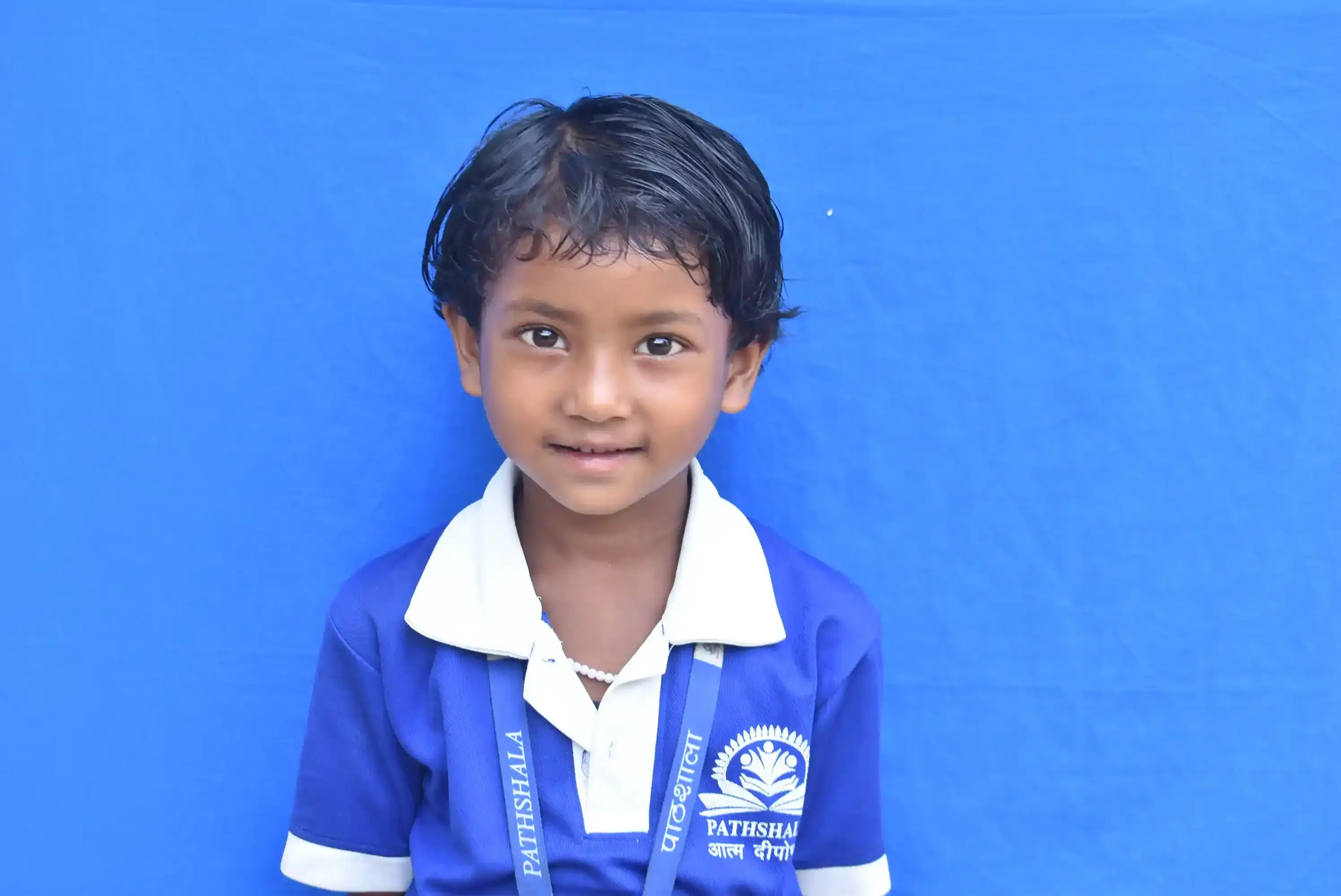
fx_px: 2572
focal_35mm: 69
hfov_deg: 29.2
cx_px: 670
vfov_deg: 19.8
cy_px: 448
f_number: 6.3
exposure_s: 1/80
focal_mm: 46
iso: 500
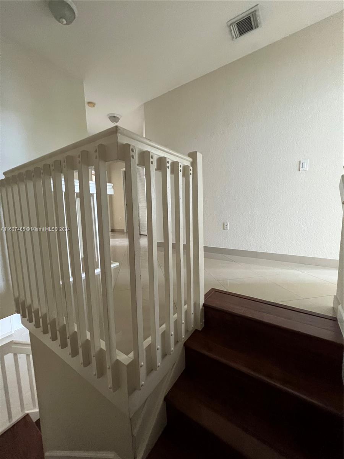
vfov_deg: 106.2
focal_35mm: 13
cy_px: 230
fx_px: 172
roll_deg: +1.6
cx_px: 172
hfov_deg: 89.9
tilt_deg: -4.9
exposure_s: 1/60
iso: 640
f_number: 1.8
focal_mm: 1.57
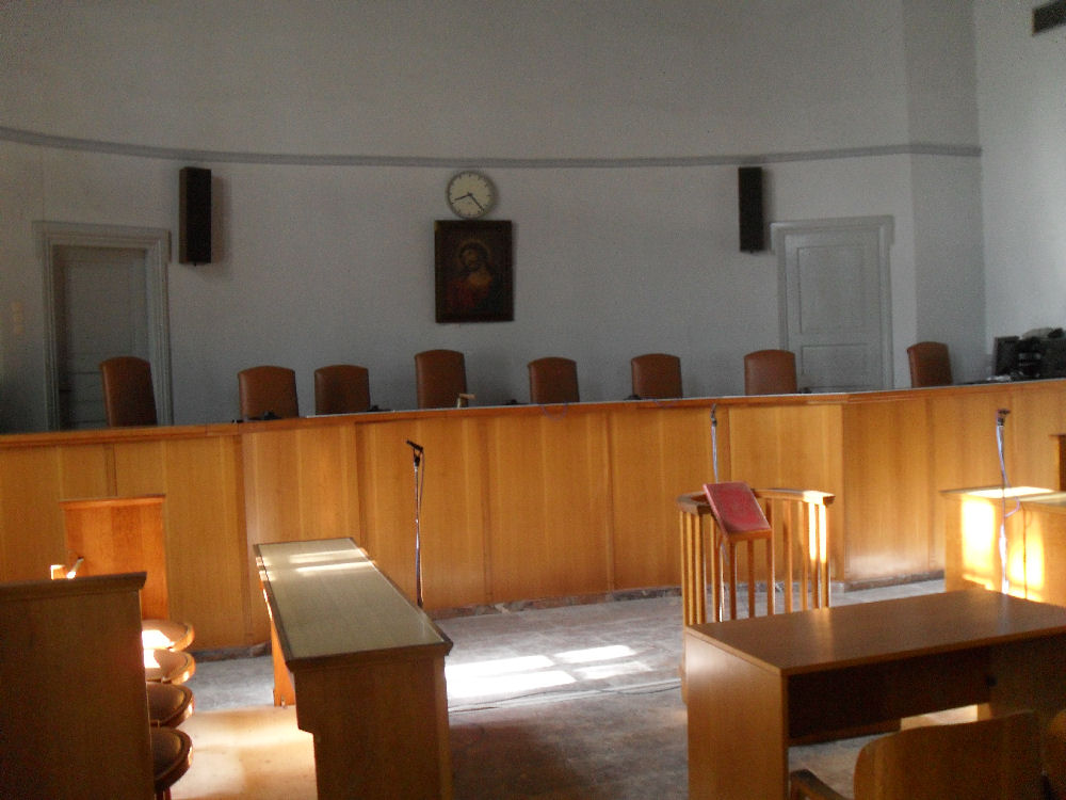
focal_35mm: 35
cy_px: 400
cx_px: 533
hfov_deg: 52.6
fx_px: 1078
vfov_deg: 40.7
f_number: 2.8
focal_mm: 6.2
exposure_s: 1/30
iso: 200
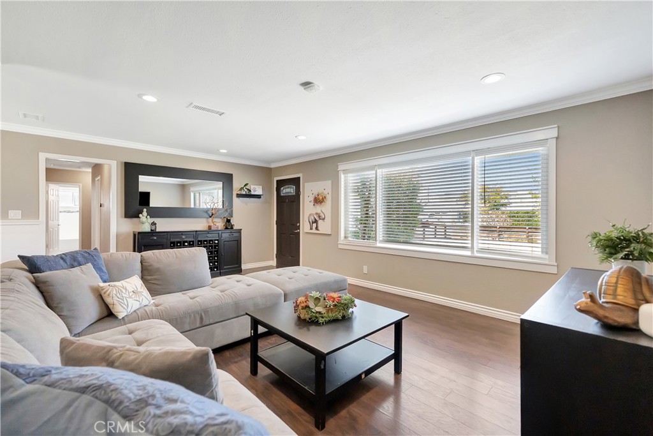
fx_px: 272
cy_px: 218
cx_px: 326
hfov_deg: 100.4
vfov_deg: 77.3
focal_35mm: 15
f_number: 2.8
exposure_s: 1/320
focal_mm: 10
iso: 800
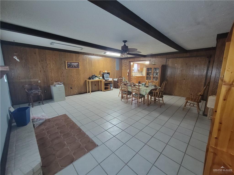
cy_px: 88
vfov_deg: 89.9
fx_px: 88
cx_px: 117
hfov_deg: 106.2
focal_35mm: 13
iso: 640
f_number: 2.2
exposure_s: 1/30
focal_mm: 2.2
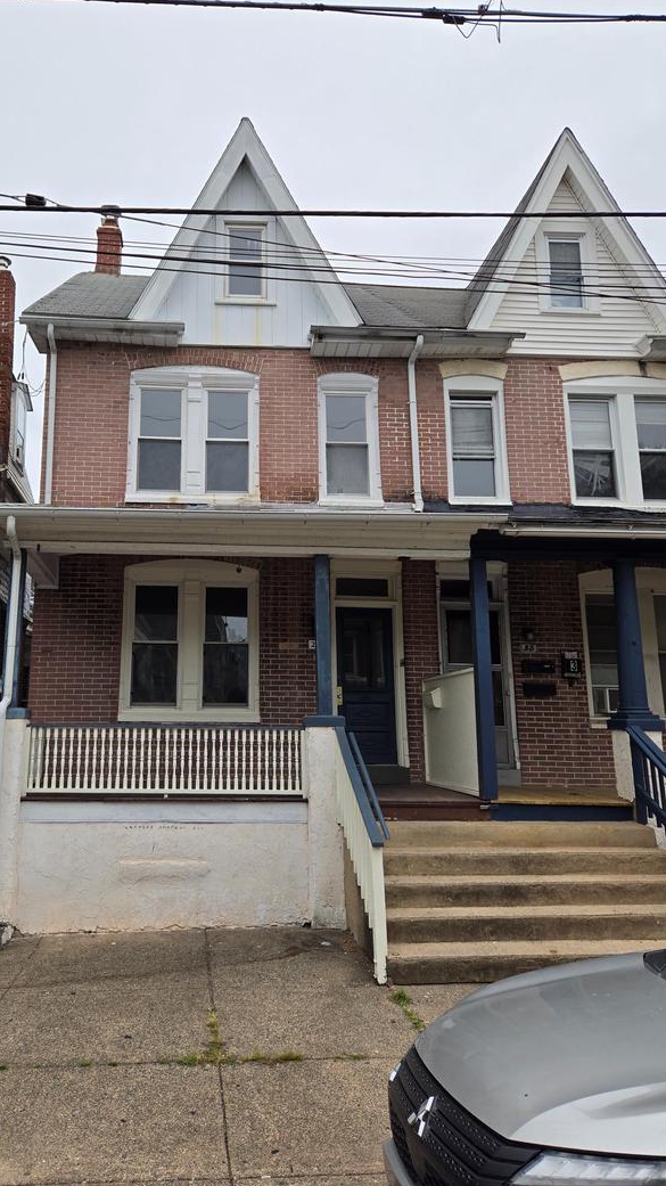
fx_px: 817
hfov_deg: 43.9
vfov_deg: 71.9
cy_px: 575
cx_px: 240
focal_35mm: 26
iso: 25
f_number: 1.8
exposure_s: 1/724
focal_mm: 5.4
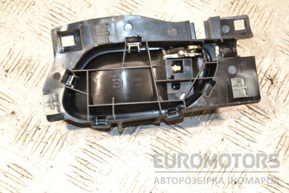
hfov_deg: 21.9
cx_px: 144
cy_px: 96
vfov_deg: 14.7
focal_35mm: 93
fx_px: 747
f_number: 5.3
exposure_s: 1/60
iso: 800
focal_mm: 62
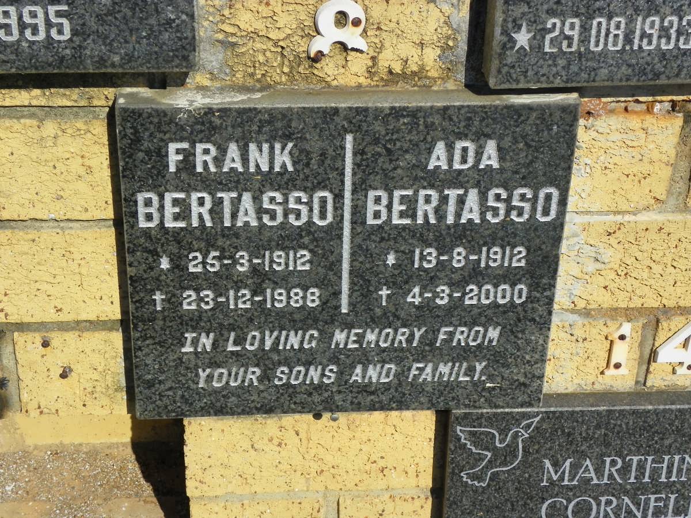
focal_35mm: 66
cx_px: 346
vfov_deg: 22.3
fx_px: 1317
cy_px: 259
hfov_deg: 29.4
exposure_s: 1/400
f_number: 5
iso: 64
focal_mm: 11.8
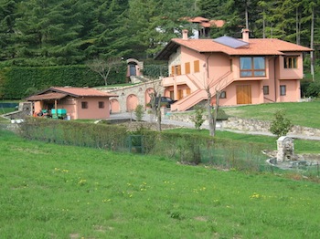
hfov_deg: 27.4
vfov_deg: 20.7
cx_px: 160
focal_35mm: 71
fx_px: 656
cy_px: 120
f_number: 4.6
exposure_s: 1/167
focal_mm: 11.7
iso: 50
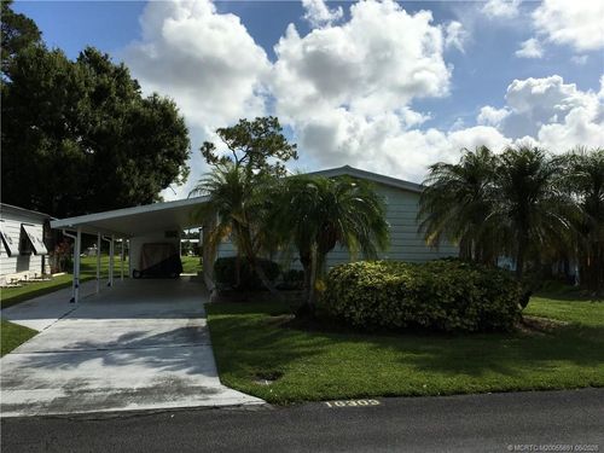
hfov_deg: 61.7
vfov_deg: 48.2
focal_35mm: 29
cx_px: 302
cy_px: 226
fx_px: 506
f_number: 2.2
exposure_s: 1/4808
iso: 25
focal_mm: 4.15
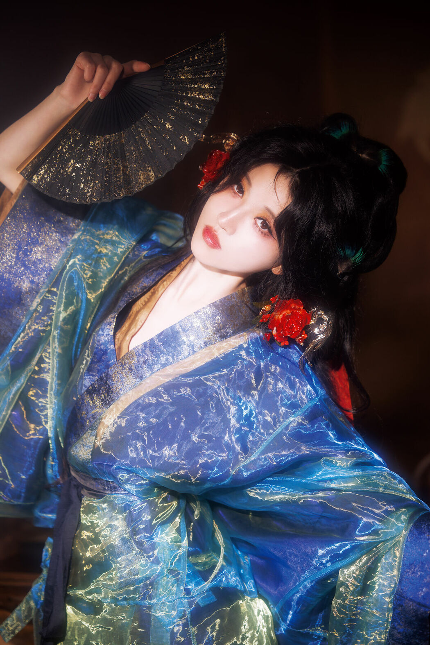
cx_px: 215
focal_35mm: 123
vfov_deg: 16.7
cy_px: 322
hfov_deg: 11.1
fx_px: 2204
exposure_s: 1/125
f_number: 3.2
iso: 200
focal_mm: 124
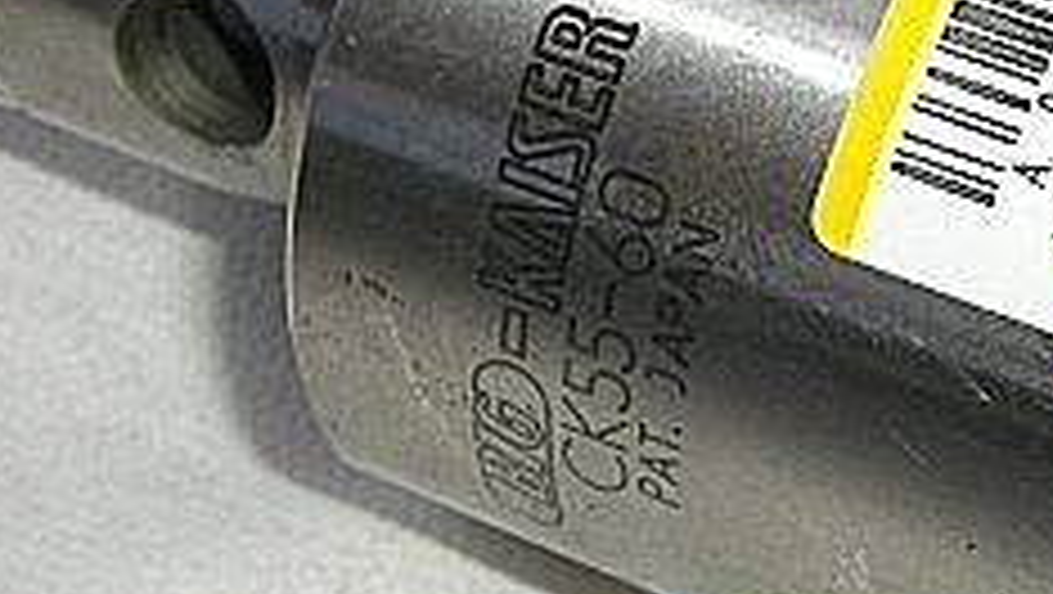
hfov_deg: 18.8
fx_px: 3157
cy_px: 374
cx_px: 760
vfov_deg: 10.7
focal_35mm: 113
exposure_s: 1/100
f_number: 4.3
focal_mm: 6.2
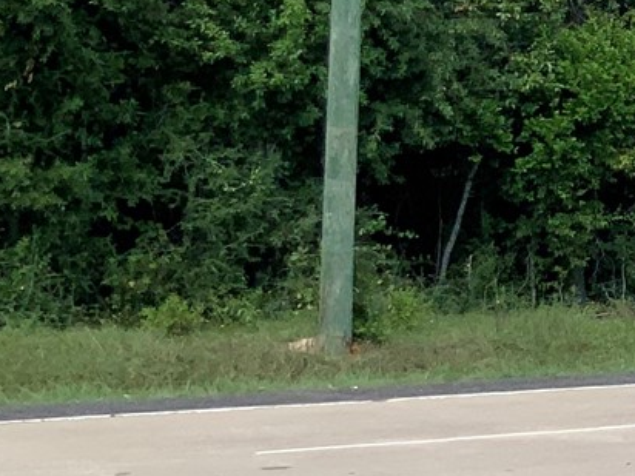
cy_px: -9
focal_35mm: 144
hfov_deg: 11.8
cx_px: 1396
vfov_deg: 10.2
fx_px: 2642
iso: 16
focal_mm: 3
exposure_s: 1/929
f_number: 1.8
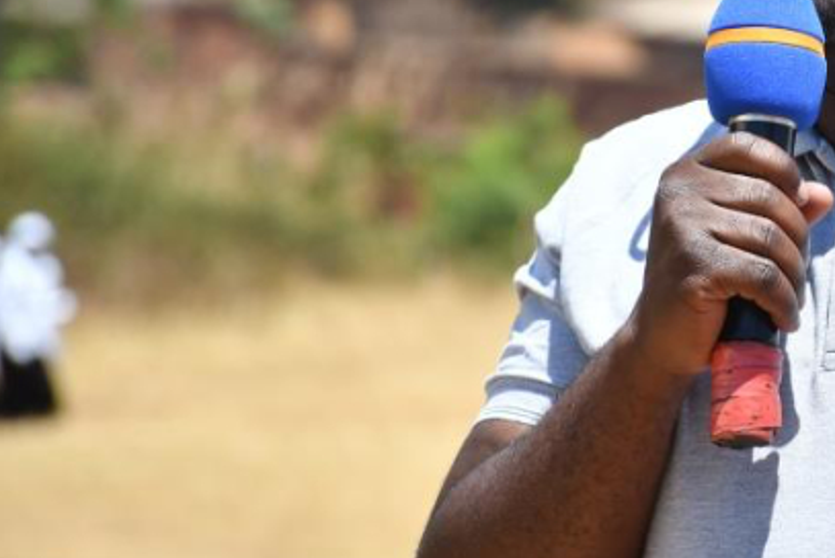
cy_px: 183
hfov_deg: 4.4
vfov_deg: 3.0
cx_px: 884
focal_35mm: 464
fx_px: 10770
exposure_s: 1/640
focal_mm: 140
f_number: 5.6
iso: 200
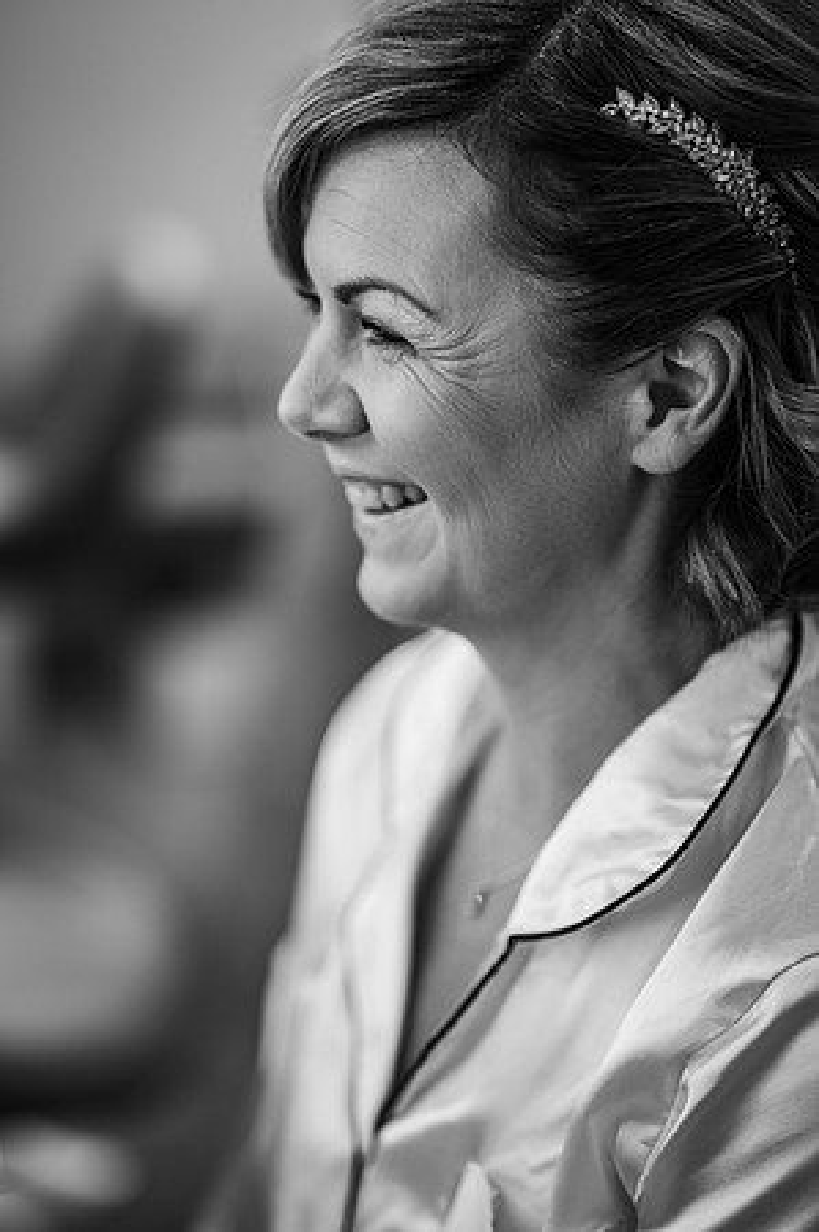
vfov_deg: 23.9
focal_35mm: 85
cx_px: 410
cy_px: 616
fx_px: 2907
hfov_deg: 16.0
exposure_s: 1/200
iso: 360
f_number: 2
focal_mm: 85
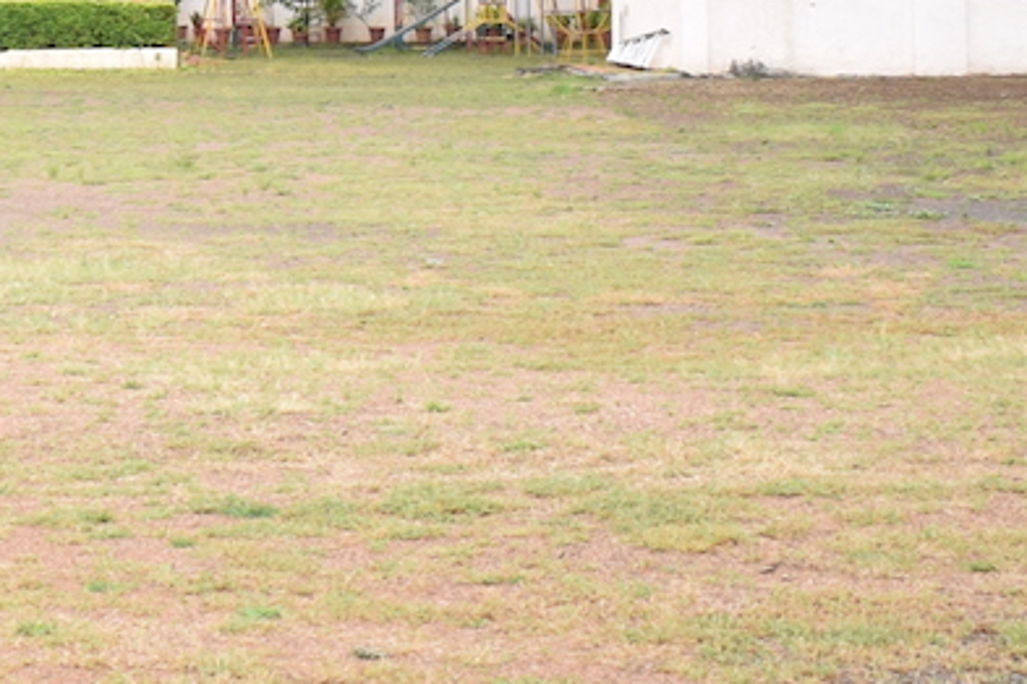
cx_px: -504
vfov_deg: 8.8
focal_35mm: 151
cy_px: -402
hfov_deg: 12.9
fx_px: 4307
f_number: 3.8
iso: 100
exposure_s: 1/160
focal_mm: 22
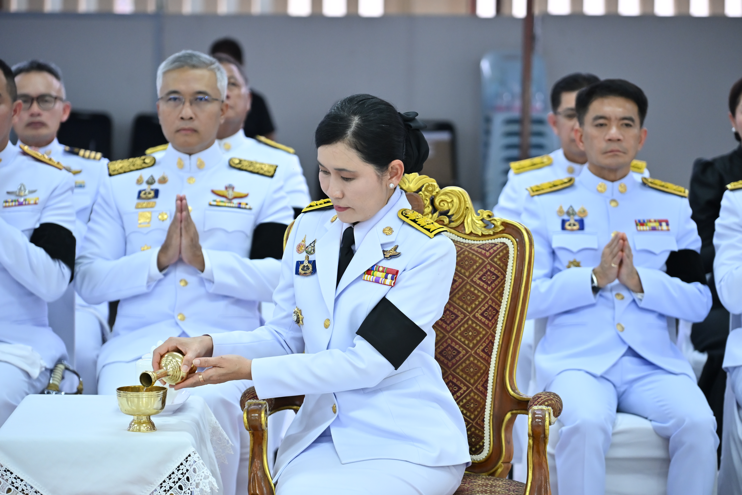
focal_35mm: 115
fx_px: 2370
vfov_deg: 11.9
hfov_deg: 17.8
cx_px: 371
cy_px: 248
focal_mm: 115
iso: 2000
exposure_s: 1/250
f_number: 4
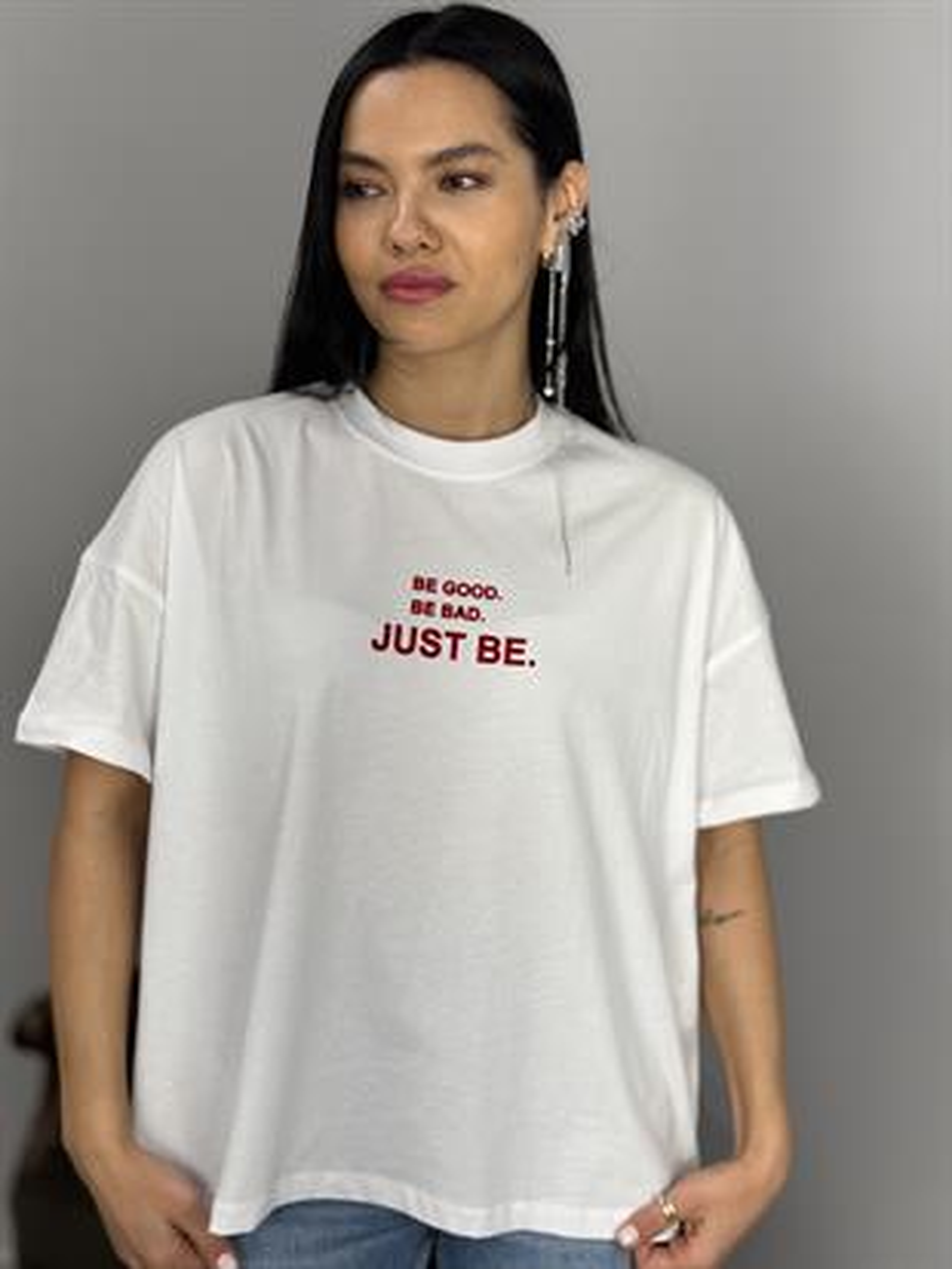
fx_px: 1759
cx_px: 476
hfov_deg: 30.3
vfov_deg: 39.6
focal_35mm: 48
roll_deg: -1.2
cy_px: 634
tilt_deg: -9.2
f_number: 1.78
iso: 80
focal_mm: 6.86
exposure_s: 1/130
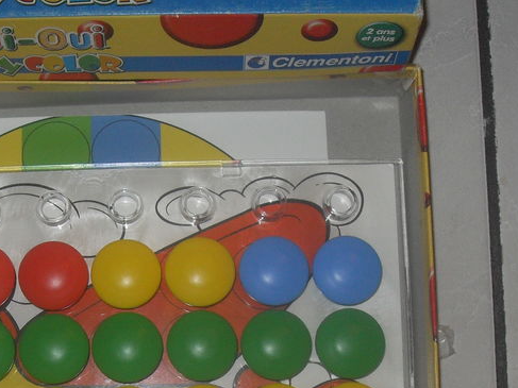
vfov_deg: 18.9
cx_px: 108
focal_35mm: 76
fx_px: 1137
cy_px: 372
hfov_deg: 25.3
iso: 100
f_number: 2.8
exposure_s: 1/45
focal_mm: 6.3
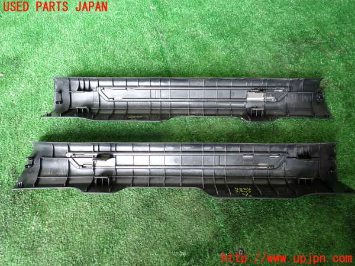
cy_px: 133
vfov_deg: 54.9
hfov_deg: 69.4
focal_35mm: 25
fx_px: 256
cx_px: 178
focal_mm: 4.5
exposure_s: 1/50
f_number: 2
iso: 200
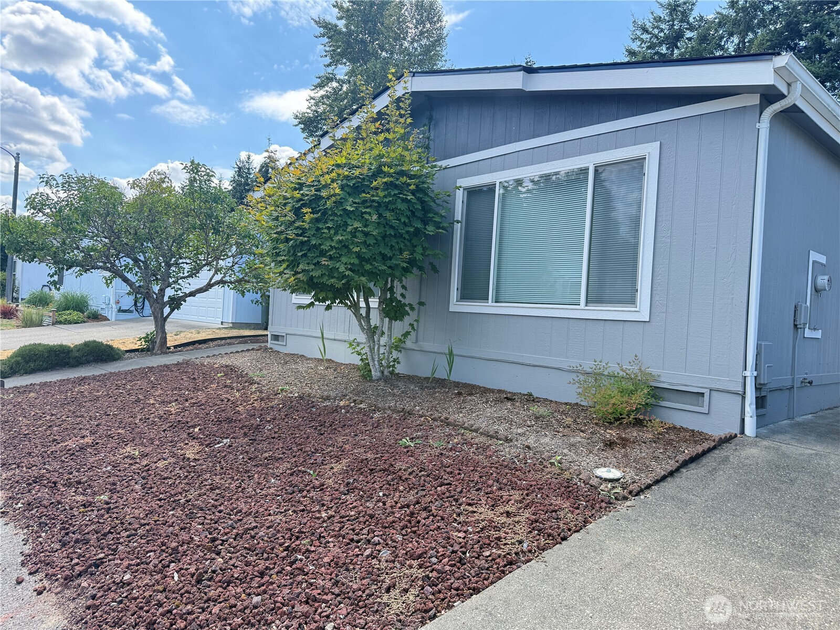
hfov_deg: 71.6
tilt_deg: +0.6
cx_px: 420
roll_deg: -3.7
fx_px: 582
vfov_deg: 56.8
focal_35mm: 24
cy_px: 315
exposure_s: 1/1032
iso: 100
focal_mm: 6.76
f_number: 1.78
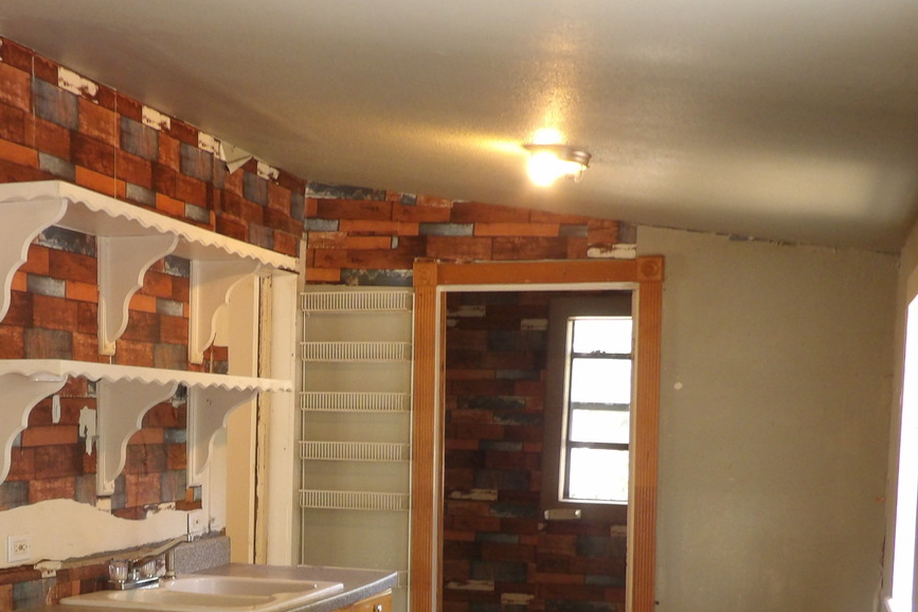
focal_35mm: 57
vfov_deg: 23.2
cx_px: 233
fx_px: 1453
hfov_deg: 34.3
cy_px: 547
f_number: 3.6
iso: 244
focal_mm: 5.9
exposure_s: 1/17
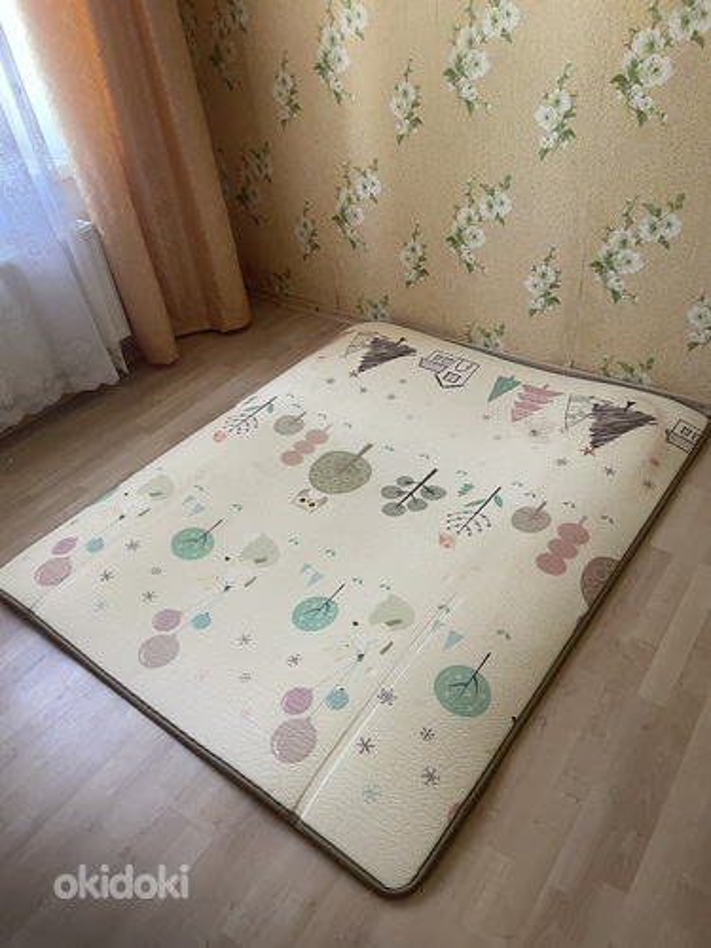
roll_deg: +8.1
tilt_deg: -38.3
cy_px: 474
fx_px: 712
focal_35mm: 26
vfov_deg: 67.3
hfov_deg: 53.1
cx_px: 356
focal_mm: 4.2
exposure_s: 1/60
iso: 160
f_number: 1.6
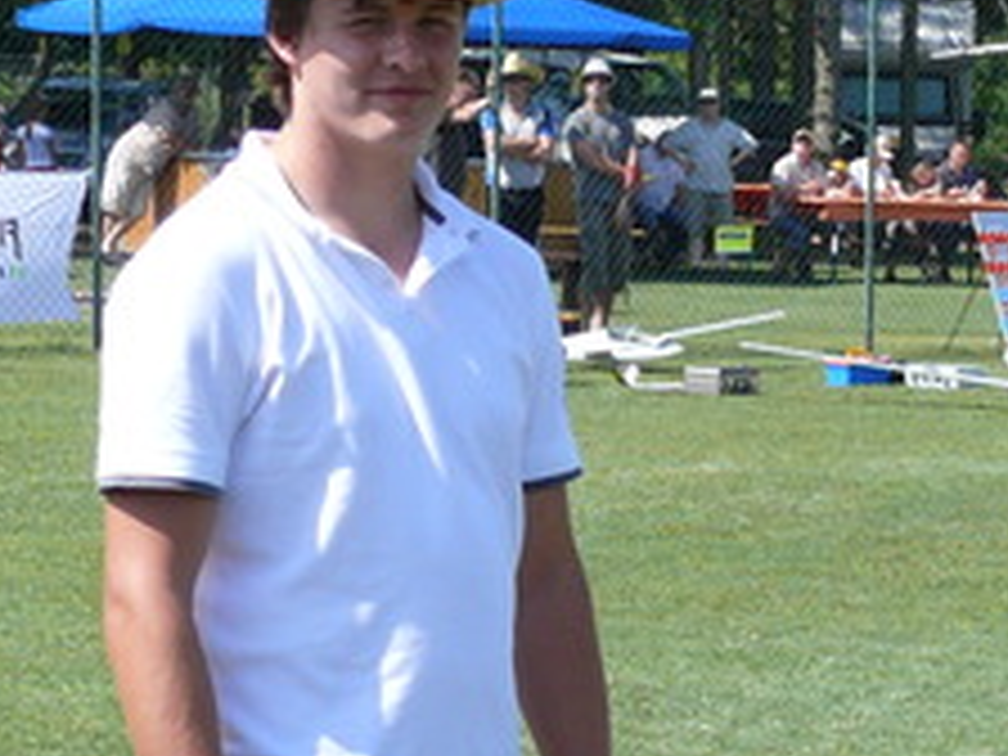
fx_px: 6028
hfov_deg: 9.5
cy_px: 1062
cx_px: 891
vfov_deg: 7.1
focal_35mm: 207
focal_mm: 12.3
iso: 100
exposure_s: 1/640
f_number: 4
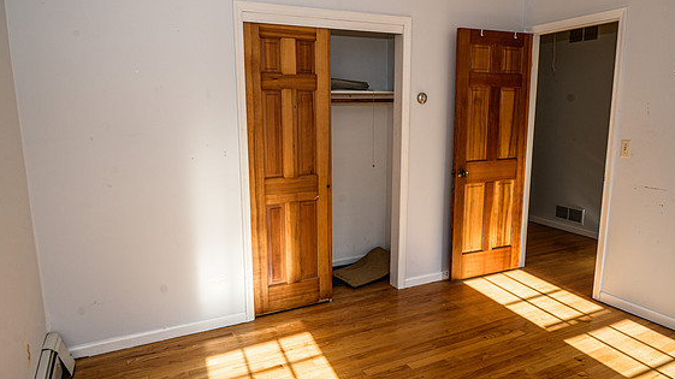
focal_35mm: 26
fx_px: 465
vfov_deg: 44.3
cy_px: 188
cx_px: 345
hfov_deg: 71.9
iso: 400
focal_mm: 24
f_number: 7.1
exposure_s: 1/200
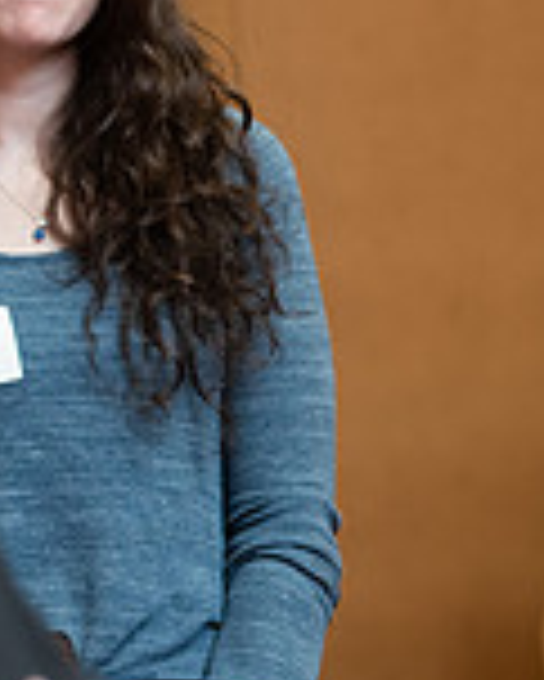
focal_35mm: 271
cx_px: 818
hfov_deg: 5.7
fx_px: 5448
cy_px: 214
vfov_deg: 7.1
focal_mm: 75
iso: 1600
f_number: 3.5
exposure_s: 1/200
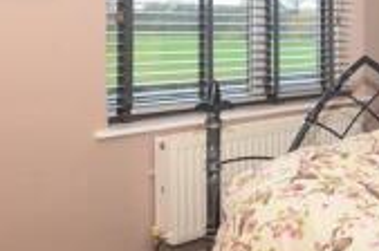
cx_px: 285
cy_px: 9
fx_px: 736
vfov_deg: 18.9
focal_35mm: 70
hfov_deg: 28.5
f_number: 6.3
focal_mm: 12
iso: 640
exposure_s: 1/200
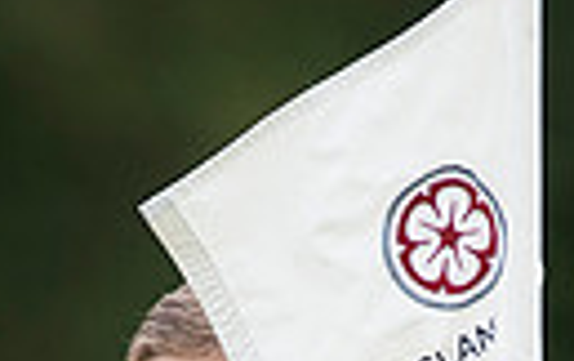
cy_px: 842
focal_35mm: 1374
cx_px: 160
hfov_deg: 1.5
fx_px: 21522
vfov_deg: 1.0
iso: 800
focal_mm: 300
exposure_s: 1/1250
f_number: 4
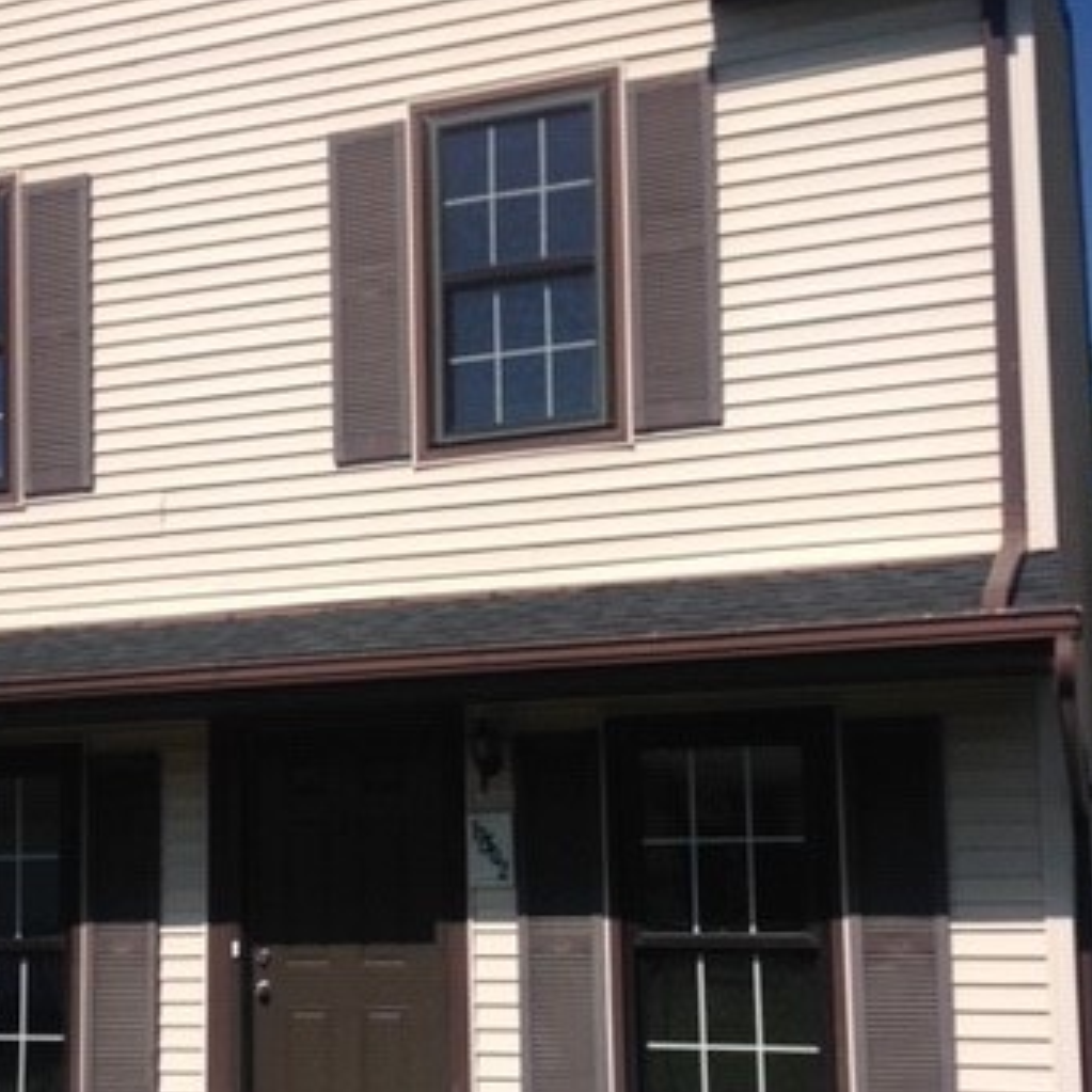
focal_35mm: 58
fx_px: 2070
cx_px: 362
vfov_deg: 29.3
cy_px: 733
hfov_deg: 29.3
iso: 50
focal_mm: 4.28
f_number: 2.4
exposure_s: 1/5051
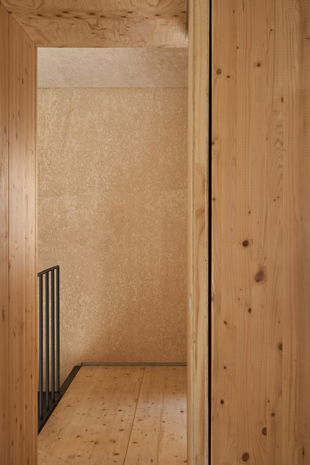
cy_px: 232
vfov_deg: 41.1
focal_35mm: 48
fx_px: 620
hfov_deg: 28.1
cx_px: 155
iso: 100
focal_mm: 48
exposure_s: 1/2.5
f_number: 11
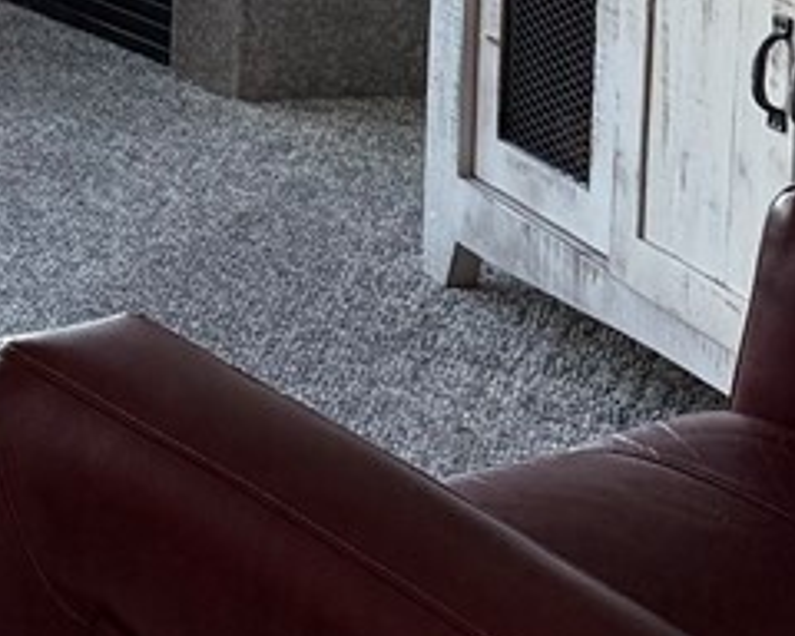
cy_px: -192
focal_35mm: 156
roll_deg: +0.2
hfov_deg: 11.3
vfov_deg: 9.7
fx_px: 3671
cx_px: -722
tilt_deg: -10.6
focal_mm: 6.76
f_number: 1.78
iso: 200
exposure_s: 1/210
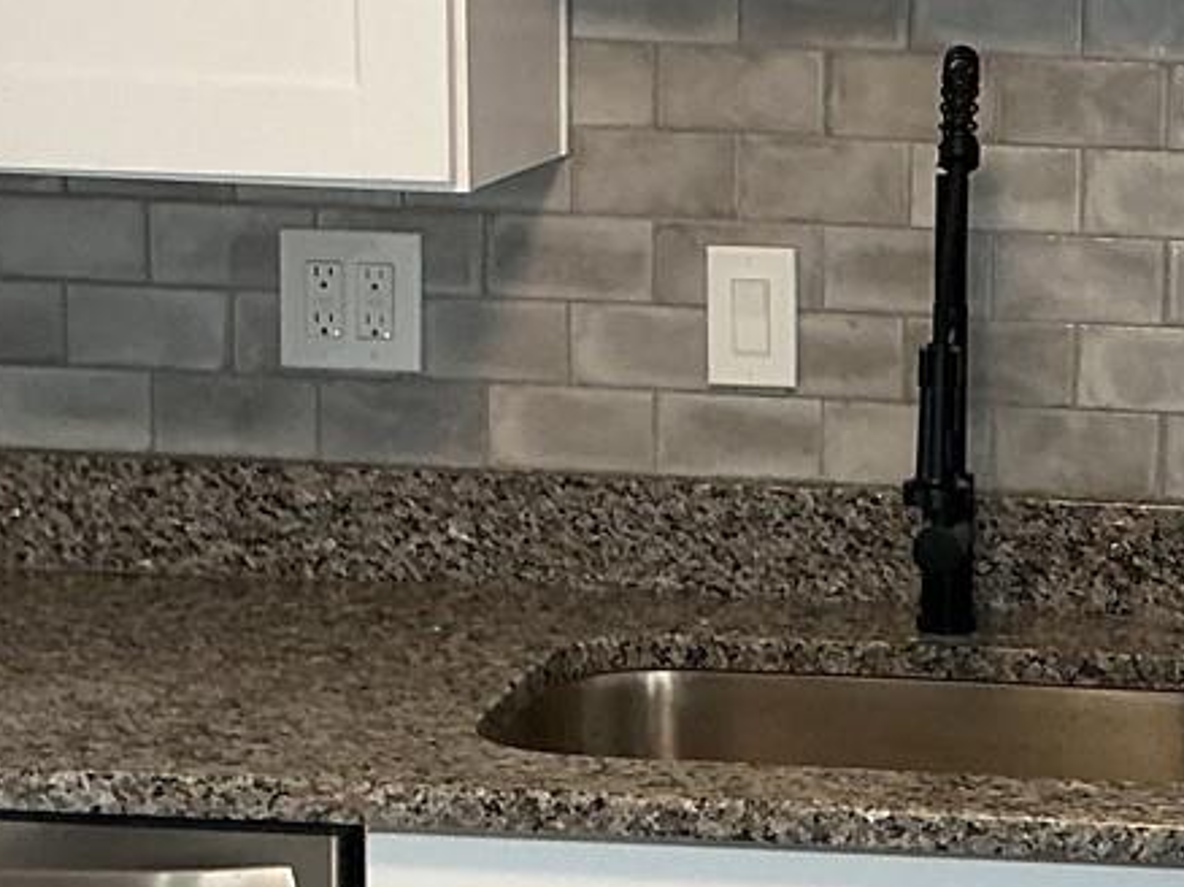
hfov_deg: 18.1
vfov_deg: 13.9
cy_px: 408
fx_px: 3624
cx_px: 1192
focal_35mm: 106
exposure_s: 1/60
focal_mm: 3
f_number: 1.8
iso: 64
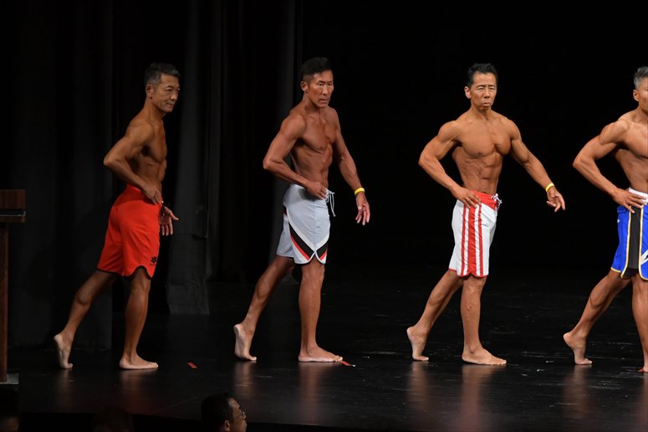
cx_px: 324
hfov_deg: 9.2
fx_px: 4048
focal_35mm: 225
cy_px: 216
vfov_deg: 6.1
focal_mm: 150
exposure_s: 1/400
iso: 3200
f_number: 5.6
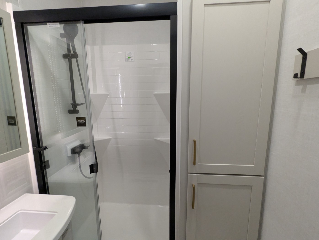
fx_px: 148
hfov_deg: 94.4
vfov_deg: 78.2
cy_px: 120
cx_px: 160
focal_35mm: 16
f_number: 2.2
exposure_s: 1/156
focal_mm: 2.35
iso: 521
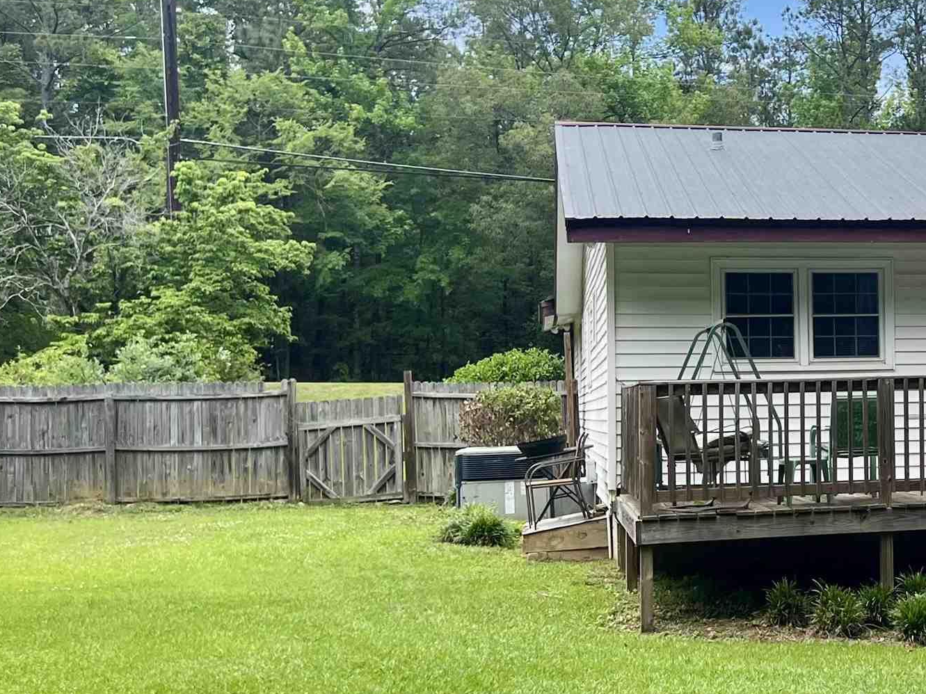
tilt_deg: +3.7
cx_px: 916
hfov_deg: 30.1
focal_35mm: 60
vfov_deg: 24.4
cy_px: 357
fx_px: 1605
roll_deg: +1.9
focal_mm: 5.7
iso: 50
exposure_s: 1/1089
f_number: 1.5
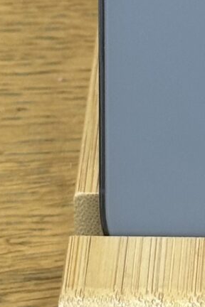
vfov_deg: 6.9
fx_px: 2528
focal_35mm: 296
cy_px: -47
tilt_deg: -36.6
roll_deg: -2.3
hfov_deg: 4.6
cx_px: 359
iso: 50
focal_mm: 6.86
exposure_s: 1/50
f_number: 1.78
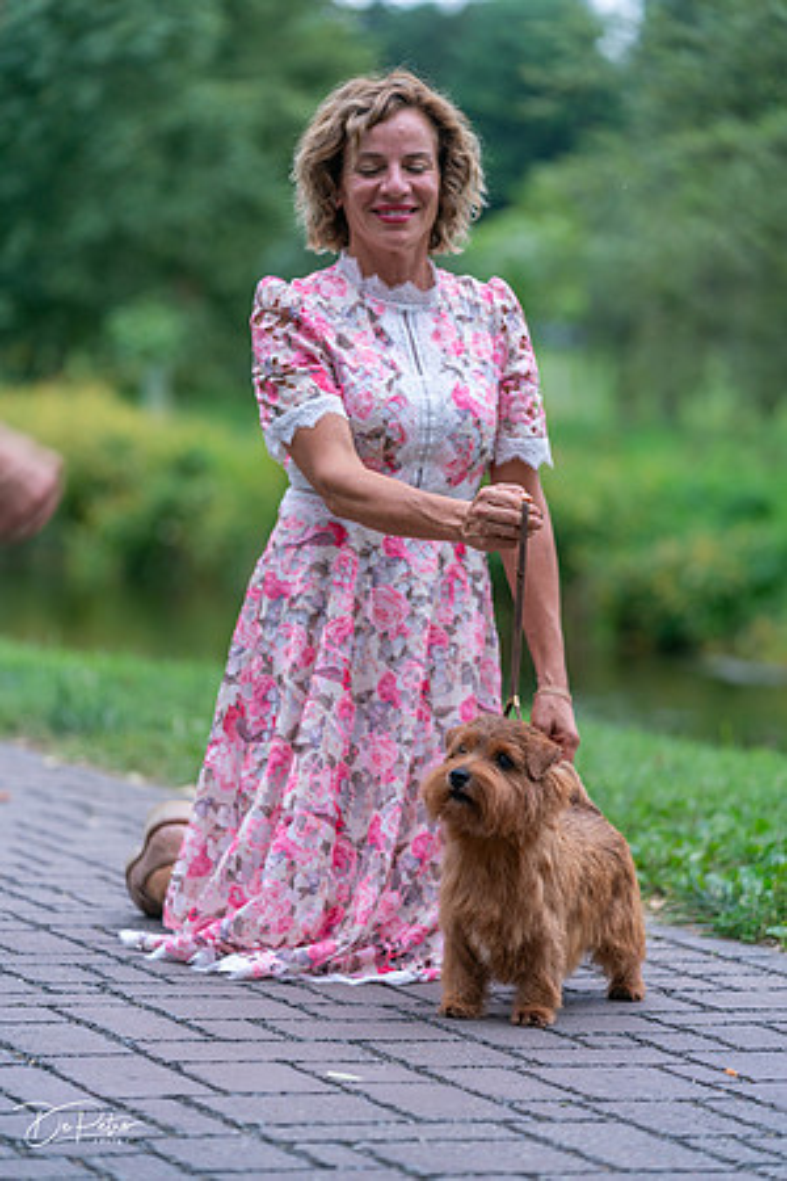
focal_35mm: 119
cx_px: 394
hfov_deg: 11.5
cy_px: 590
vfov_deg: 17.2
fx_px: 3902
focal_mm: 119
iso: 320
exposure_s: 1/125
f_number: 2.8
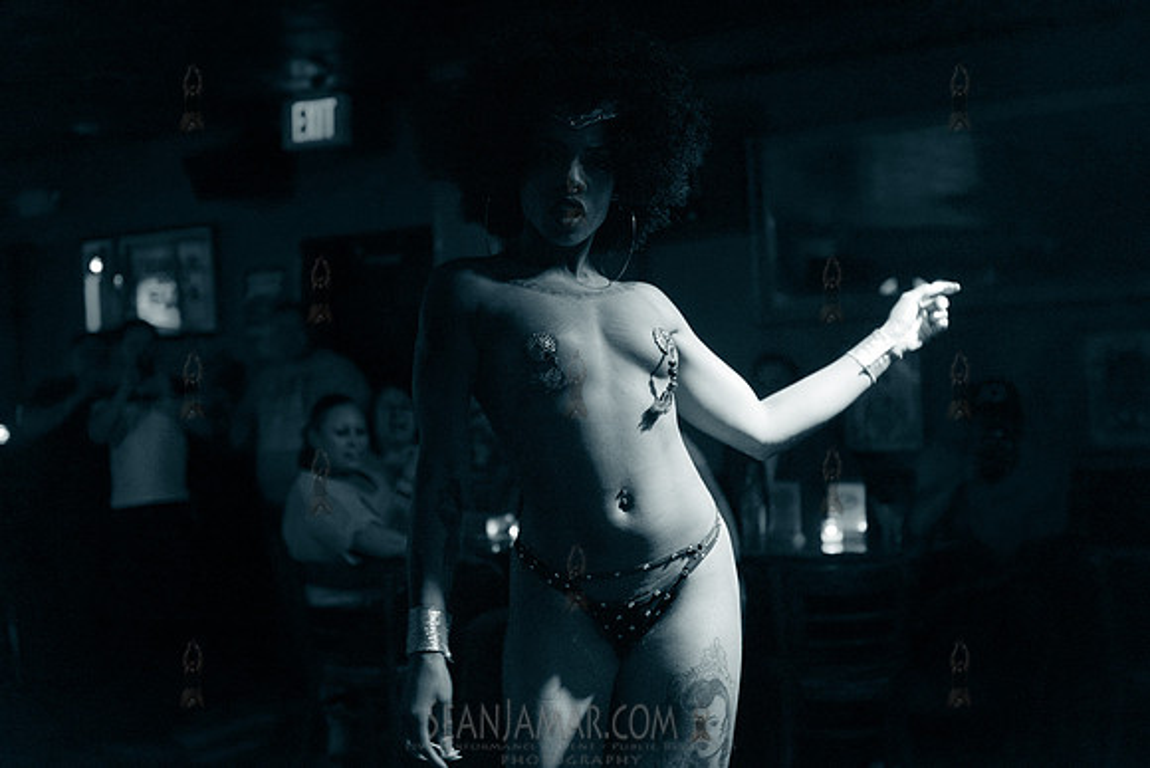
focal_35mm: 48
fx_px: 1534
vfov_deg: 28.1
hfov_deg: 41.1
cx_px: 575
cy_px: 384
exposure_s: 1/250
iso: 5000
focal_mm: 48
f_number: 2.8
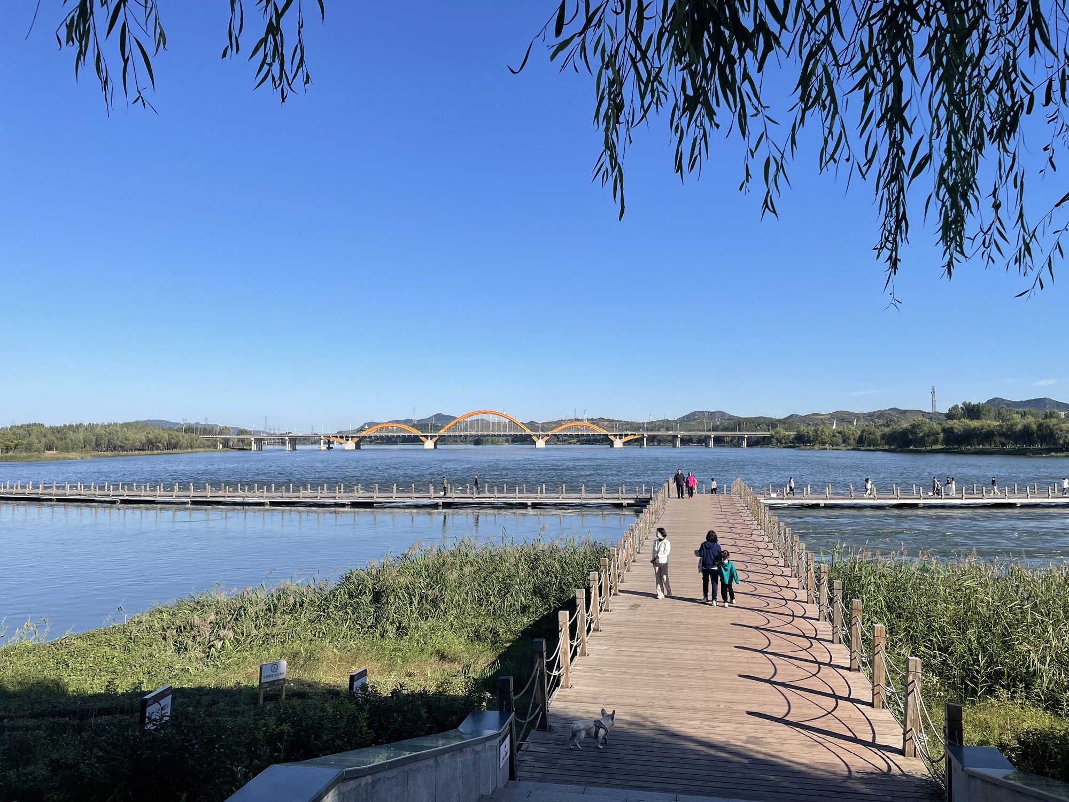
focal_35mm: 26
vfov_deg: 53.1
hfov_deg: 67.3
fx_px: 803
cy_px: 401
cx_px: 534
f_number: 1.6
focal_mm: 4.2
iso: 32
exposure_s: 1/3401
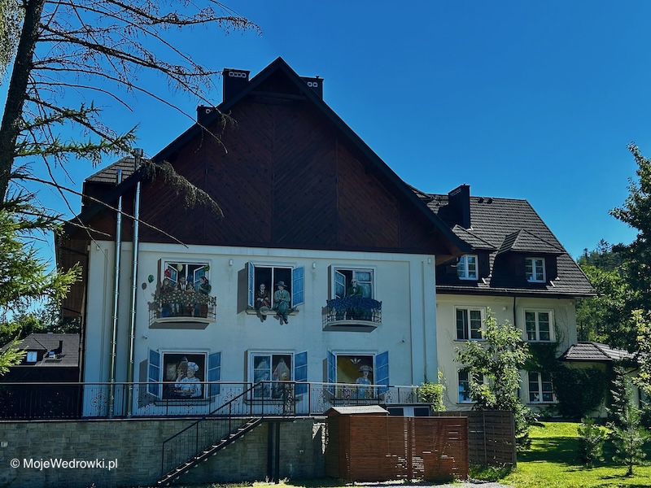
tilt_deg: +9.6
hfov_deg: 39.7
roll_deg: +0.2
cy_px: 244
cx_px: 326
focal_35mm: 48
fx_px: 903
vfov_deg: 30.3
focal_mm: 6.86
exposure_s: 1/2532
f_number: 1.78
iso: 64
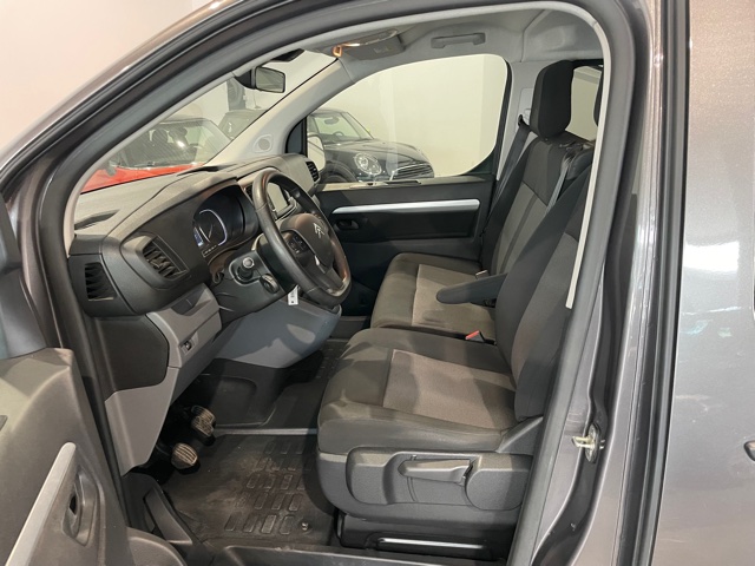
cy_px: 283
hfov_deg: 67.3
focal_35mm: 26
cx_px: 378
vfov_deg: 53.1
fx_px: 567
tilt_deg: -18.2
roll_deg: +1.0
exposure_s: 1/50
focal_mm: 4.2
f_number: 1.6
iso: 400
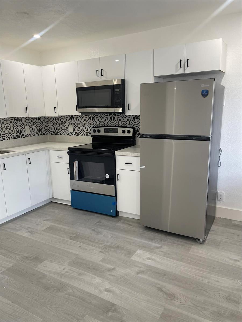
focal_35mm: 25
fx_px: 233
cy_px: 161
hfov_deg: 54.9
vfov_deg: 69.4
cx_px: 121
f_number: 1.6
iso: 125
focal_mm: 5.1
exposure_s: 1/120
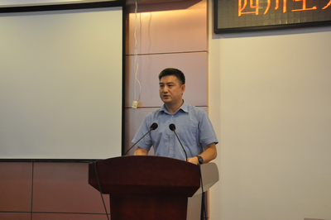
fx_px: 551
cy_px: 110
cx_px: 166
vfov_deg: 22.6
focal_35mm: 60
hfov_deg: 33.4
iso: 2000
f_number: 7.1
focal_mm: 40
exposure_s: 1/50
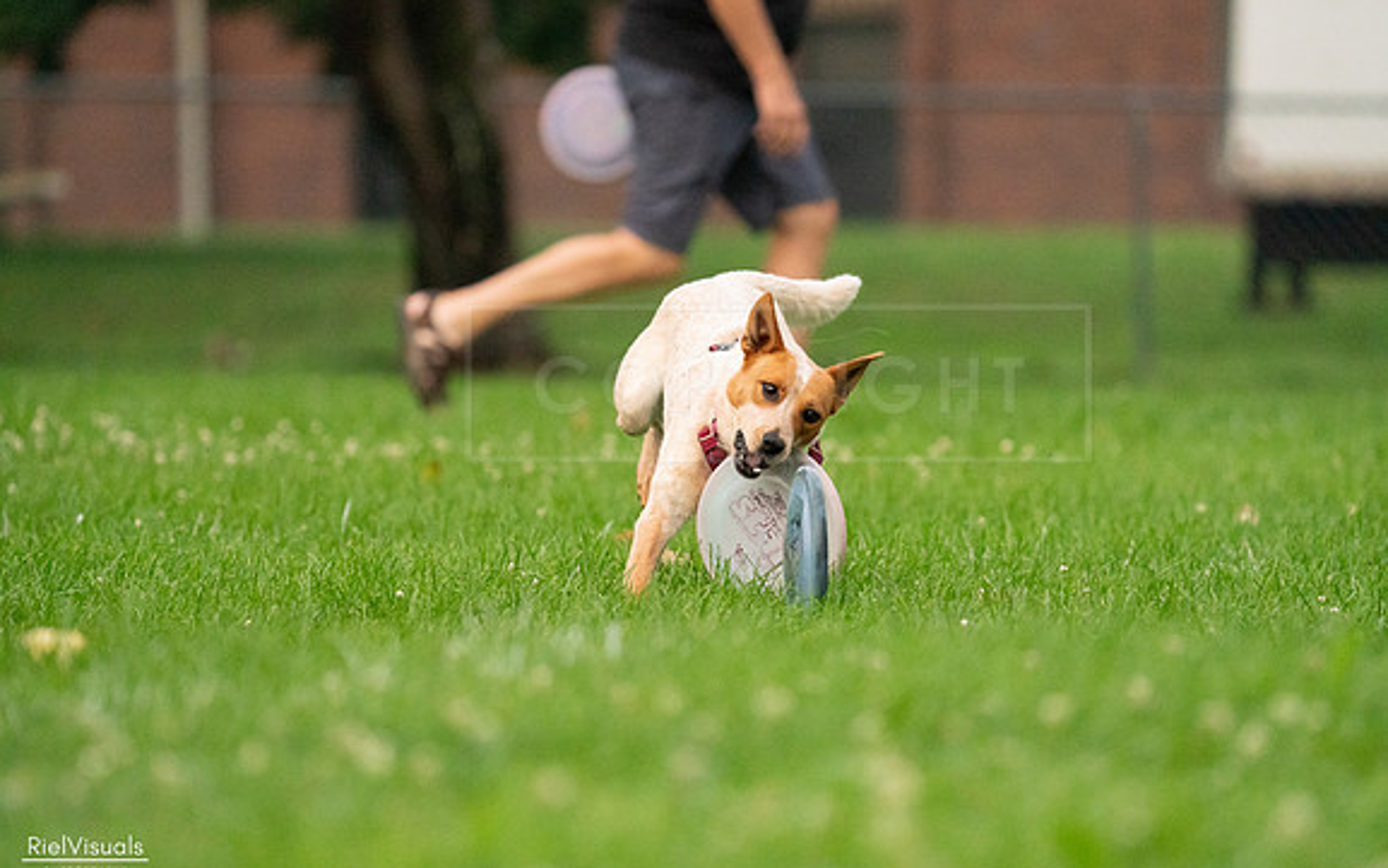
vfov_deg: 3.5
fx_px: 14379
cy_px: 424
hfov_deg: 5.5
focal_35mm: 380
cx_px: 695
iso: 6400
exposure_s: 1/2000
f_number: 6.3
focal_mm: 371
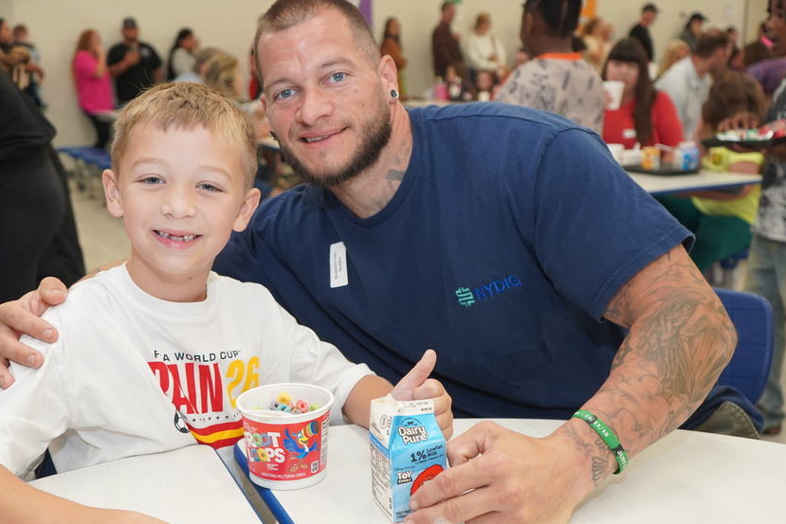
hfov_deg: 46.2
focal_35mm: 42
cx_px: 325
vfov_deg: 31.9
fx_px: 917
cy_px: 263
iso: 1250
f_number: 4
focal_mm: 34
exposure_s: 1/160
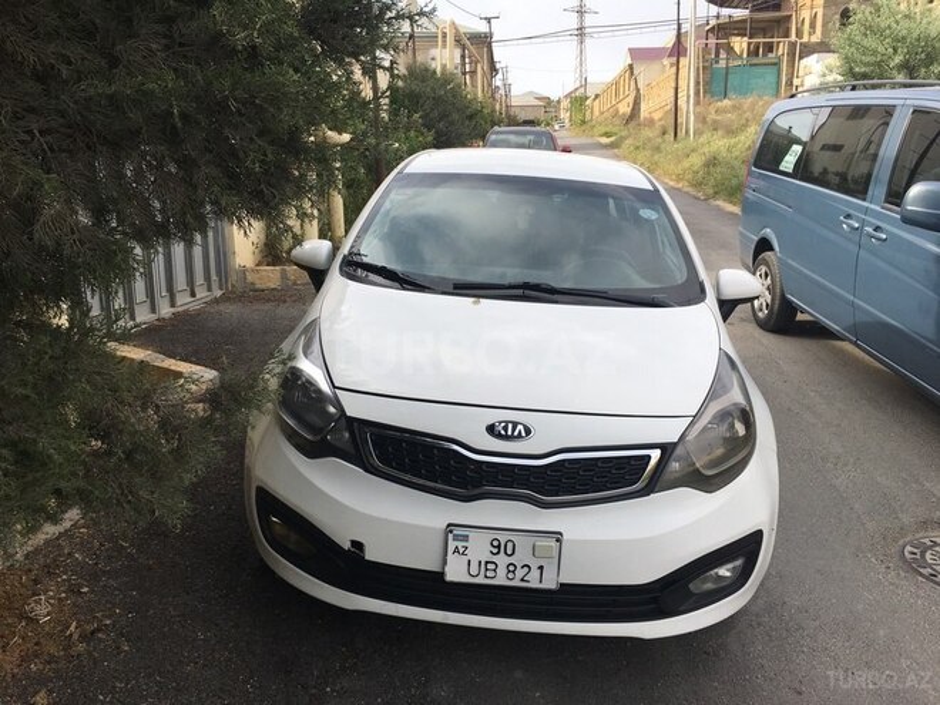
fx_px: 787
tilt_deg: -11.6
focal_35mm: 29
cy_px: 352
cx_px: 470
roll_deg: -0.9
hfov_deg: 61.7
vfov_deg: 48.2
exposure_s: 1/739
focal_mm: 4.15
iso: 25
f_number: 2.2
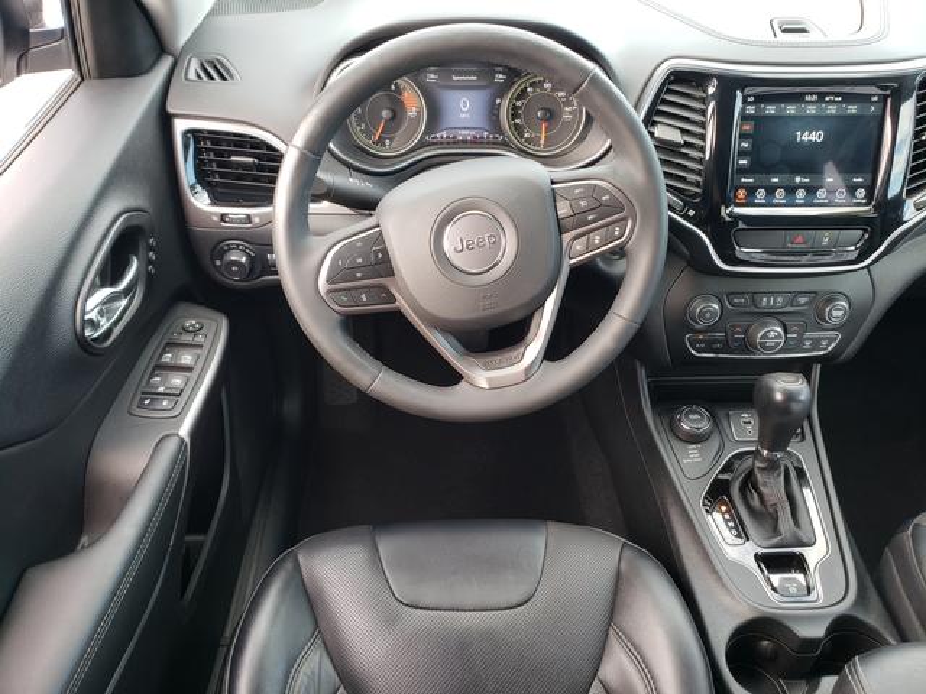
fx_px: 696
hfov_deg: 67.3
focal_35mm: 26
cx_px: 463
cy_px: 347
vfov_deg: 53.1
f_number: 2.4
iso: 100
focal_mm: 4.3
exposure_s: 1/60
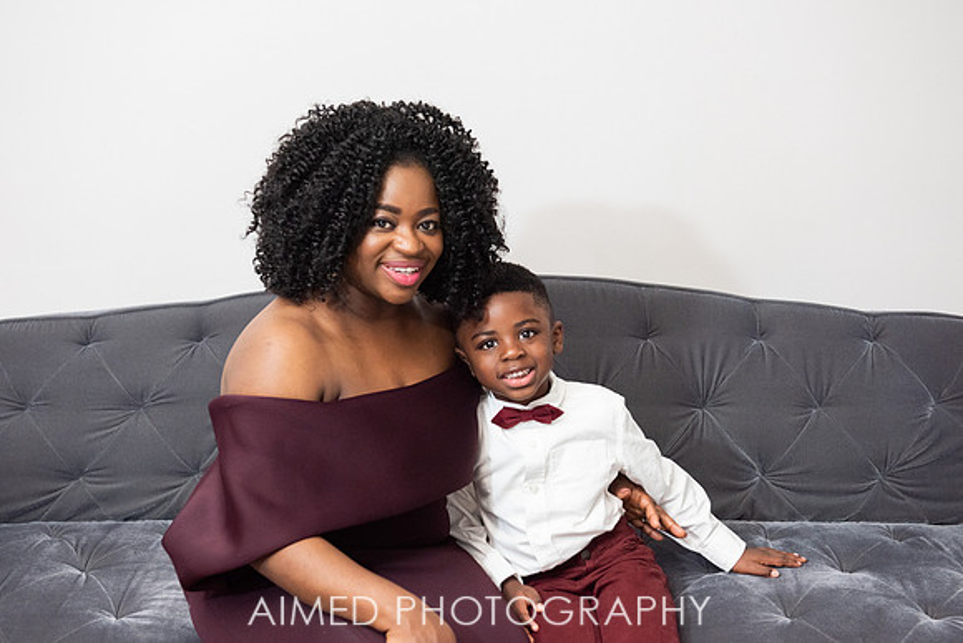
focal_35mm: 58
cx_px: 482
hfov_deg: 34.5
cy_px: 322
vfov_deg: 23.4
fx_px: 1550
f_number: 4
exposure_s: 1/200
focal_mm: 56
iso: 1600
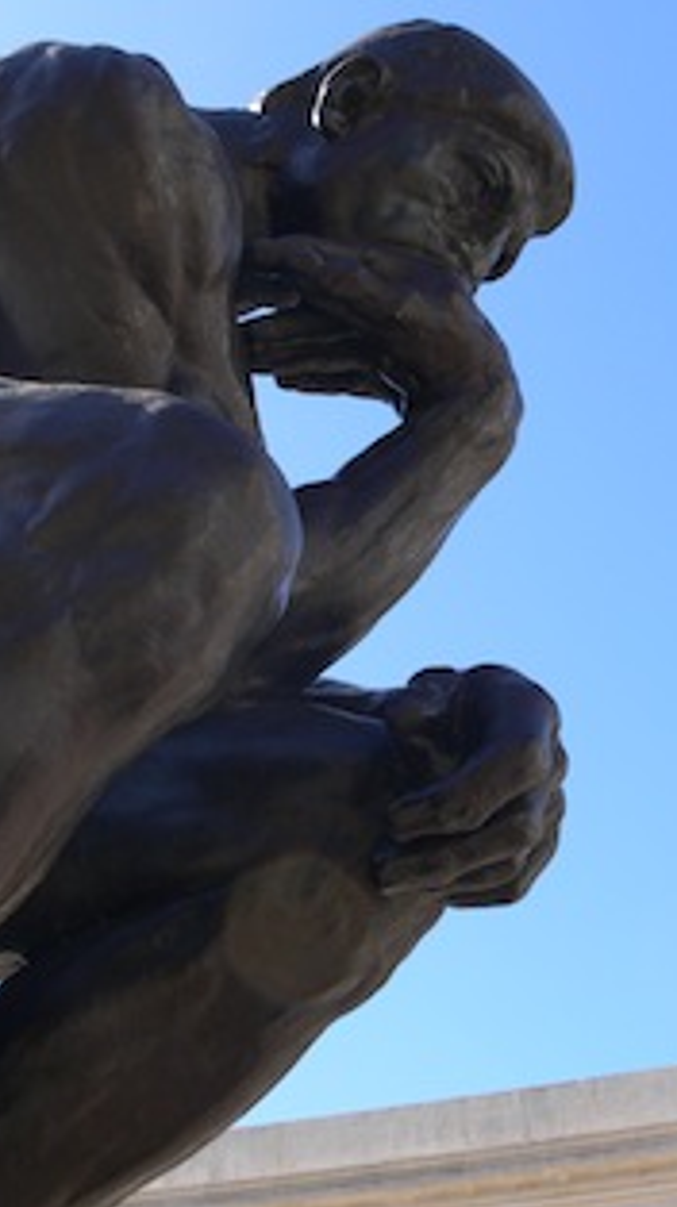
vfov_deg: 35.4
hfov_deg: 20.3
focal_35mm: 59
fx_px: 1888
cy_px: 511
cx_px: 306
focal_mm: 7.4
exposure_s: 1/160
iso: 80
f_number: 5.6
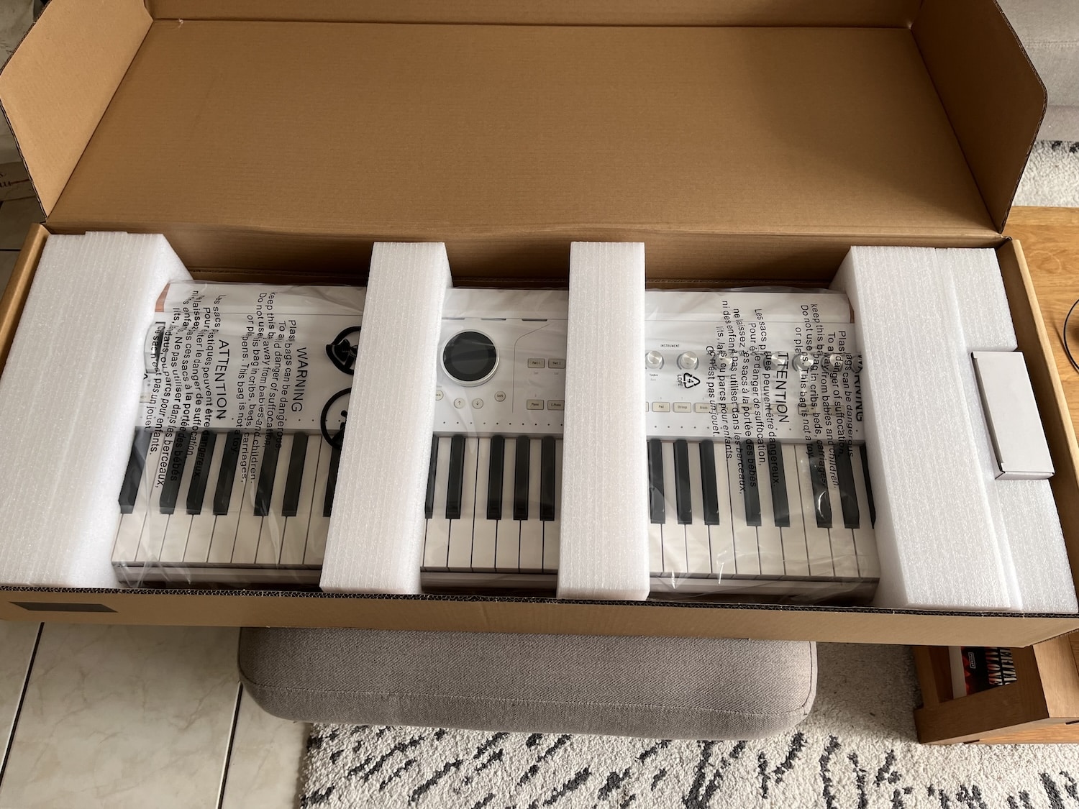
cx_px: 540
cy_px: 404
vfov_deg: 53.1
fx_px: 810
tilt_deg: -63.5
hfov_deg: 67.3
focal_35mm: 26
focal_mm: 5.1
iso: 80
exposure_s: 1/121
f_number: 1.6
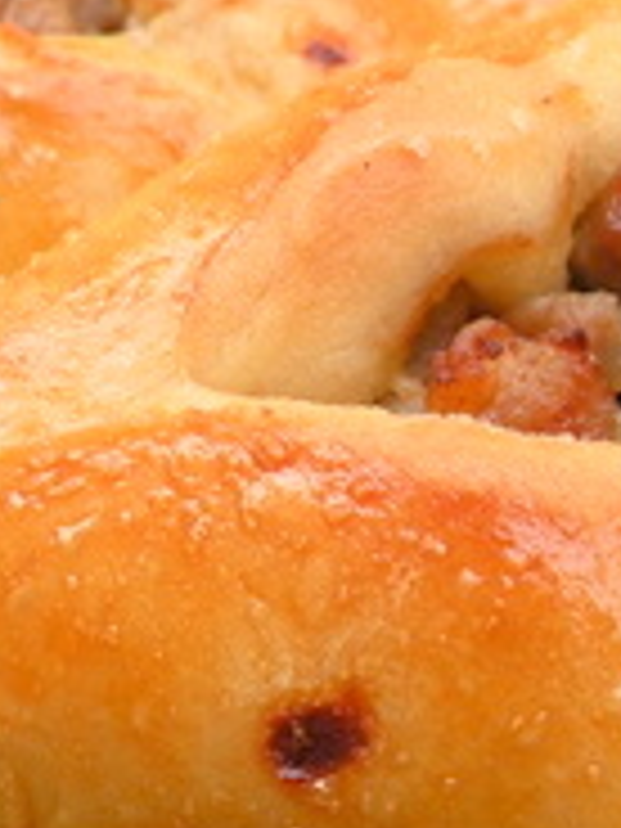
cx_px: 266
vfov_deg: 22.7
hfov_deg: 17.2
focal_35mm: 86
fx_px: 2057
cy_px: 526
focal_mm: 5.8
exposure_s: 1/96.7
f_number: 4
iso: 64
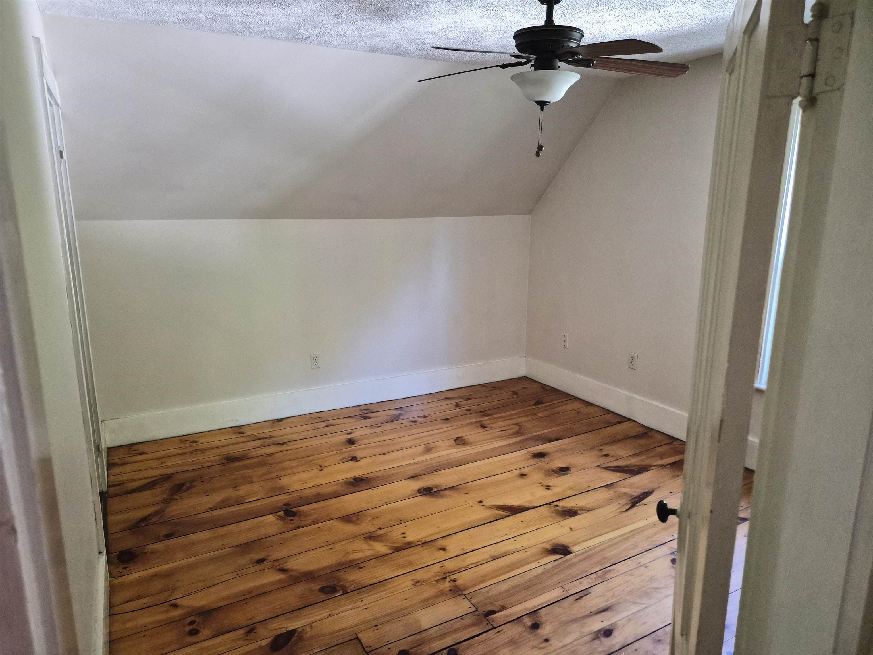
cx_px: 436
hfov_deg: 73.9
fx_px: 580
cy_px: 328
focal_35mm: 23
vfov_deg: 58.9
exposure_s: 1/120
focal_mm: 5.4
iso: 1000
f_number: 1.8
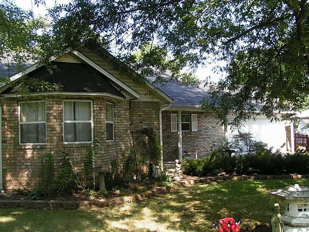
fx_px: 339
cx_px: 154
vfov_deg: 37.7
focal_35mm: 38
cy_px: 116
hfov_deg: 49.0
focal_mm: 5.8
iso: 50
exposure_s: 1/60
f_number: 5.6
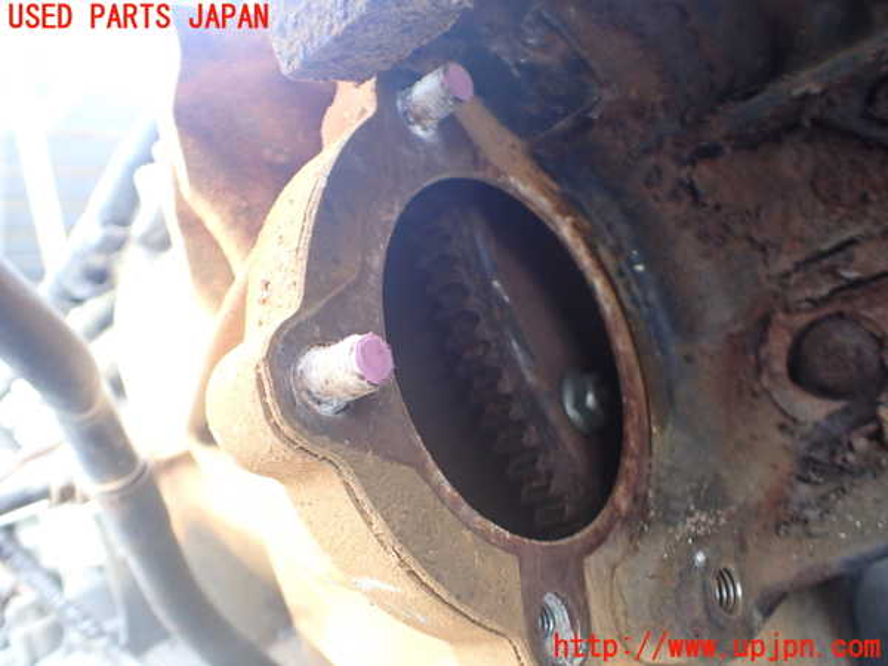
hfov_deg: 60.0
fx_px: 770
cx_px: 444
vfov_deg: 46.8
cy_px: 333
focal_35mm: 30
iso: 320
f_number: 2.3
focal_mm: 5.4
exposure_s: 1/125
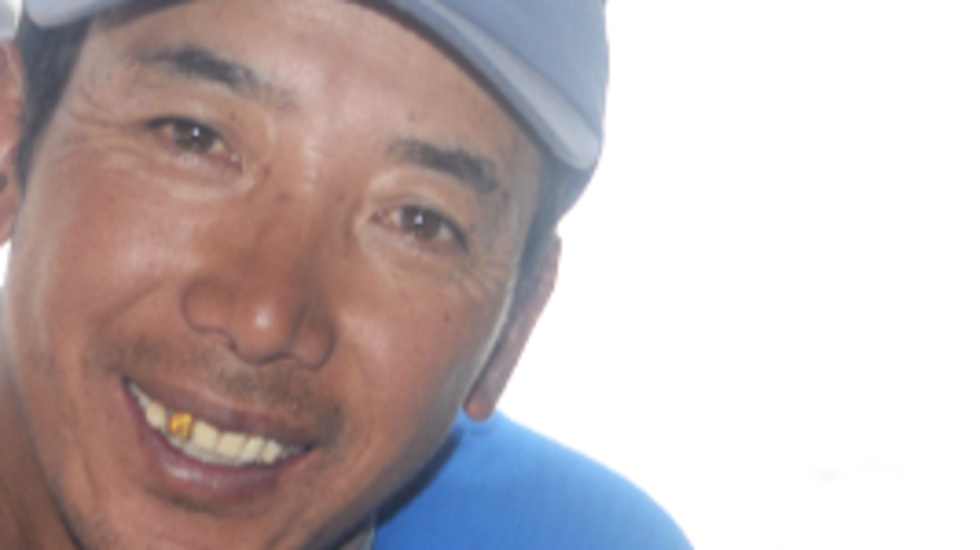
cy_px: 962
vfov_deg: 7.2
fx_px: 4286
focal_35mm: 165
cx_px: 1042
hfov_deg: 12.8
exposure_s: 1/250
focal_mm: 42
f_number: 4
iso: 250
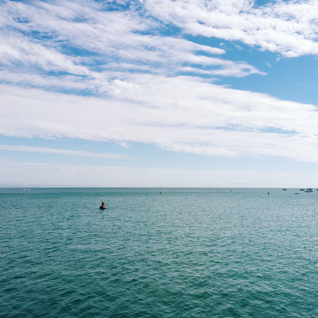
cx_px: 184
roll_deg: -1.4
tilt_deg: +4.4
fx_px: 364
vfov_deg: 47.2
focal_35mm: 35
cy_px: 161
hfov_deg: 47.1
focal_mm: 4.15
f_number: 2.2
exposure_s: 1/5650
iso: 32
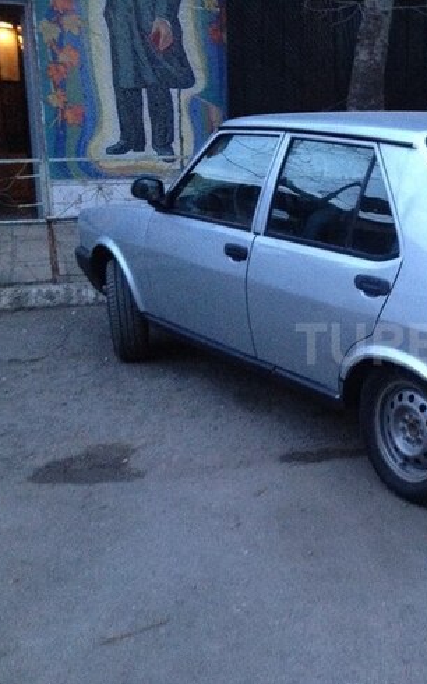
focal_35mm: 50
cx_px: 438
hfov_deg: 24.5
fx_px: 932
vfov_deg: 40.3
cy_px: 344
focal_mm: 4.28
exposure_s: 1/17
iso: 320
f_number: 2.4
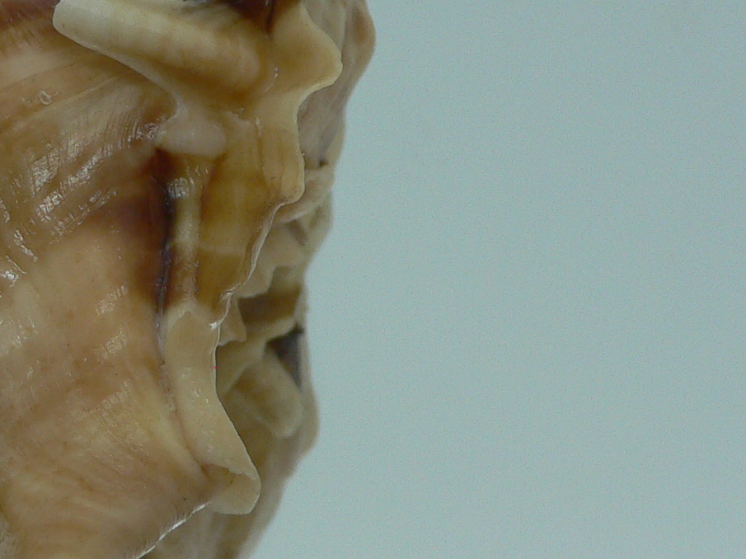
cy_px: 245
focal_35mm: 78
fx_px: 1680
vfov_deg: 18.9
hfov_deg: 24.5
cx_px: 122
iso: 80
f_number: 2.8
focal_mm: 4.6
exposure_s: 1/60
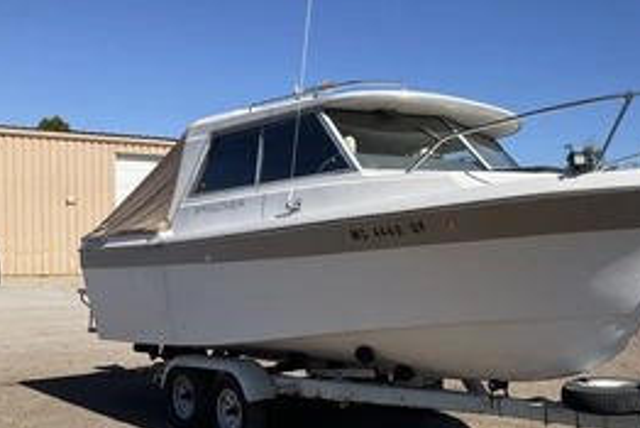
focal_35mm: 46
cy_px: 286
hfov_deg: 41.8
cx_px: 459
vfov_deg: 29.1
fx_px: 818
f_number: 1.8
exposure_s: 1/2141
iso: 25
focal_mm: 3
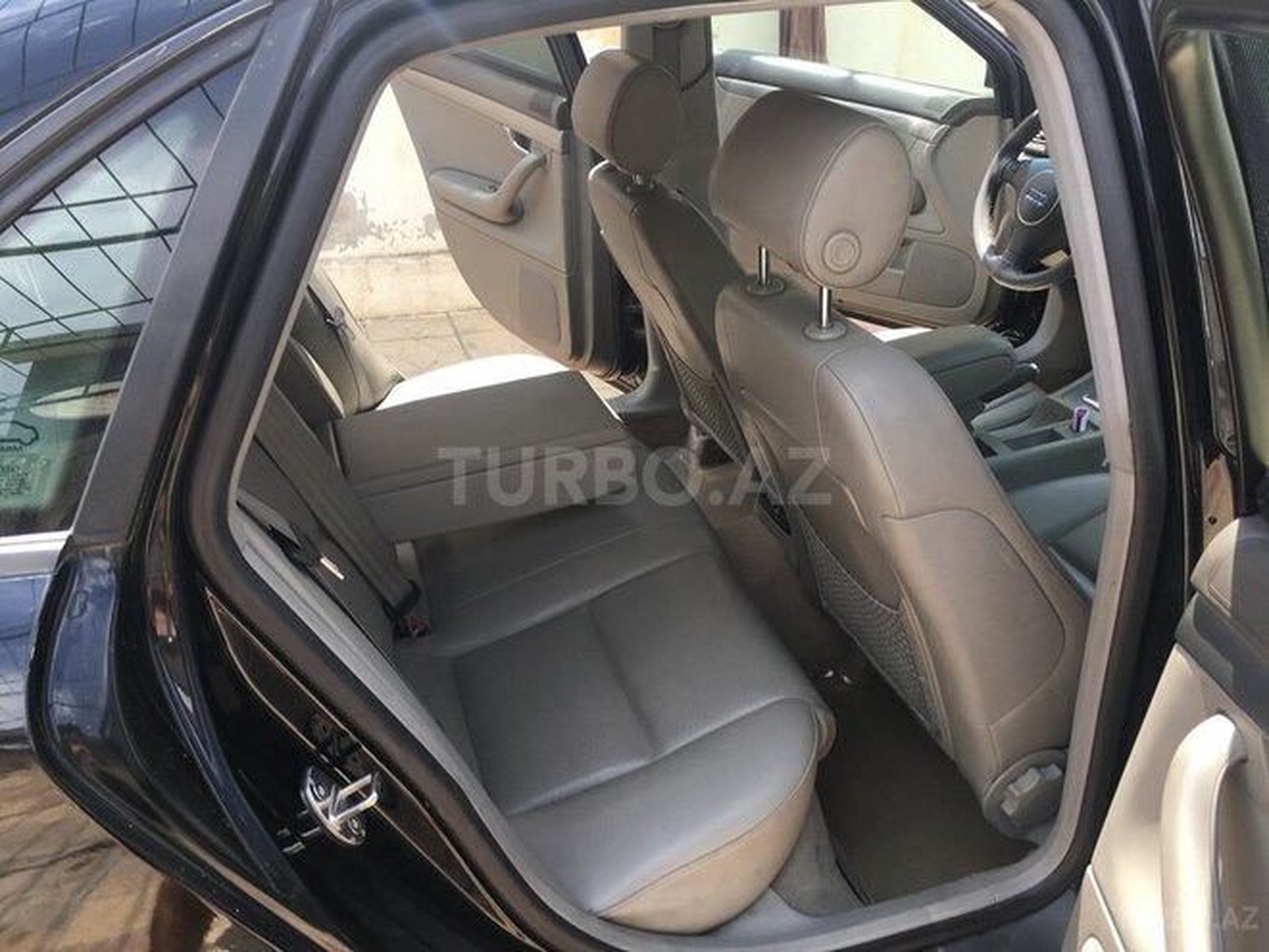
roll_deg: +0.5
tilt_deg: -25.3
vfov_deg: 48.2
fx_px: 1063
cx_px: 634
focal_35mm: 29
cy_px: 476
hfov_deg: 61.7
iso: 25
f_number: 2.2
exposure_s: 1/250
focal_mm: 4.15
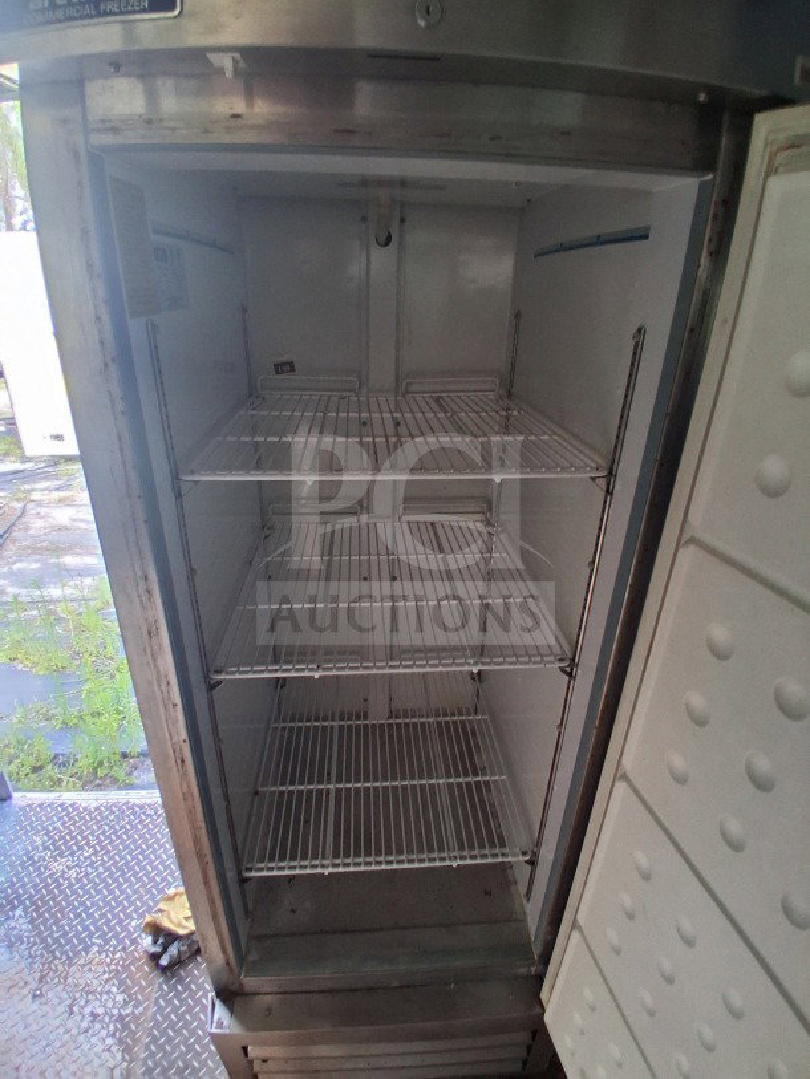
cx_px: 405
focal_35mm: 17
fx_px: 530
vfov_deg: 91.0
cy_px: 540
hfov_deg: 74.7
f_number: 2.2
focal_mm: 1.4
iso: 200
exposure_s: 1/40
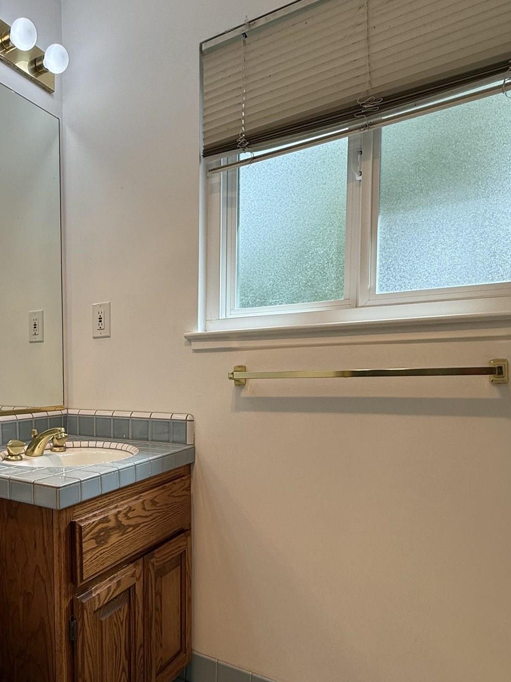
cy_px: 409
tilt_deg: -3.0
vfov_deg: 68.7
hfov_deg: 51.2
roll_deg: -0.3
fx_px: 492
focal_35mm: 25
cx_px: 96
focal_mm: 2.22
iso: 50
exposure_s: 1/169
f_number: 2.2
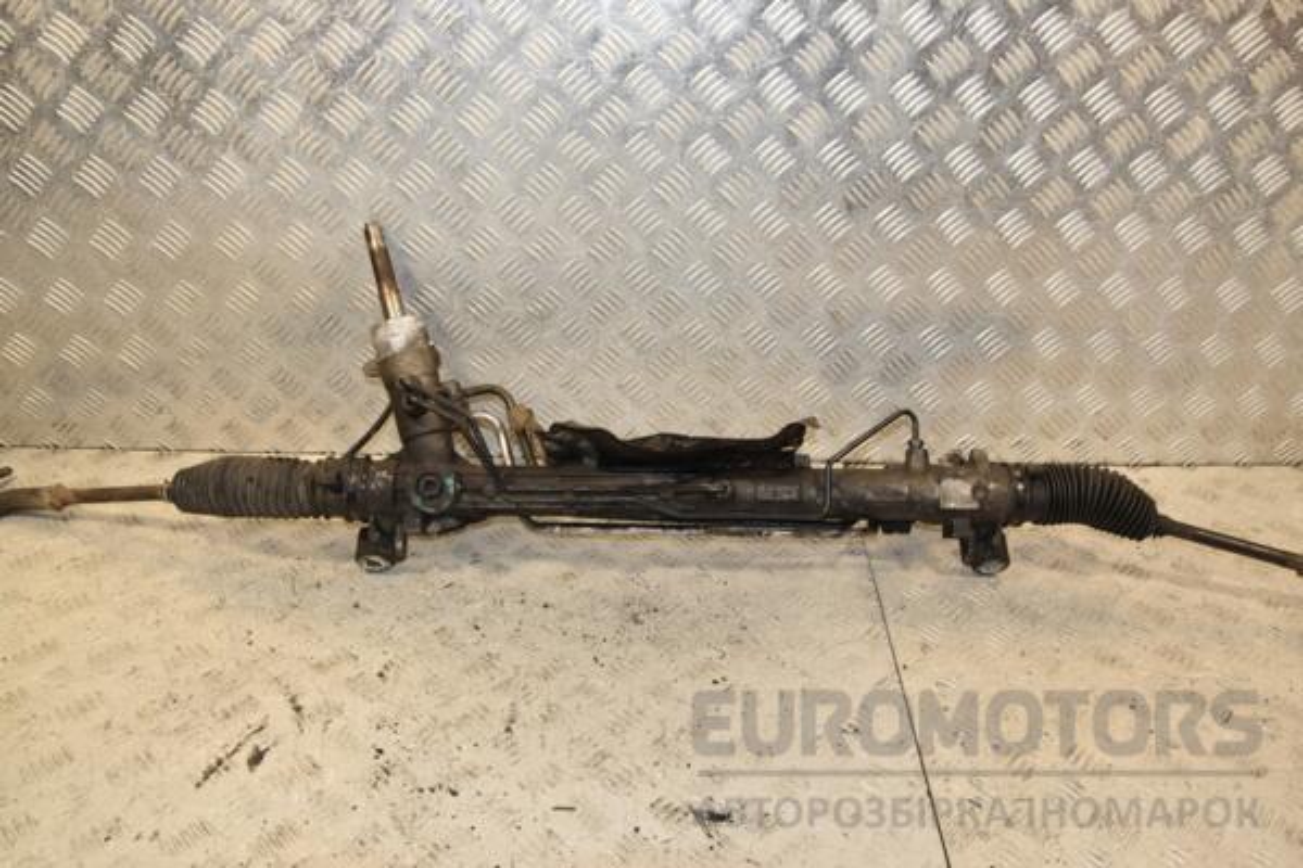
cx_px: 652
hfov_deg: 59.5
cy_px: 434
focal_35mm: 32
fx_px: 1140
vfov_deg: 41.7
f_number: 9
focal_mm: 21
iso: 800
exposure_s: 1/160
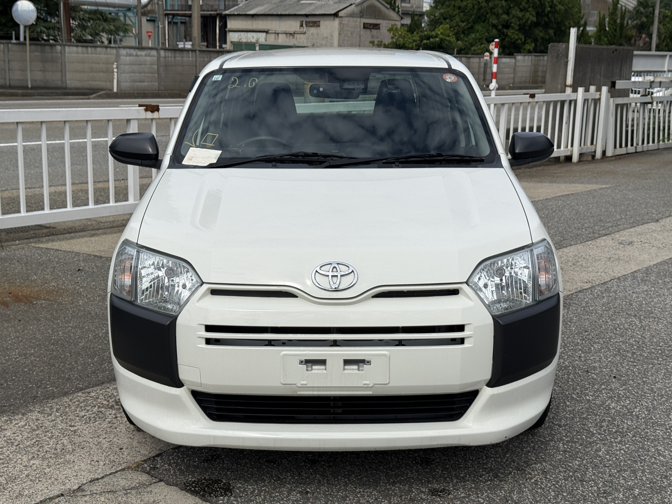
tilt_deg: -11.8
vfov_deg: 30.3
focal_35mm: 48
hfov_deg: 39.7
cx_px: 336
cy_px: 252
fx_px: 932
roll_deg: -1.6
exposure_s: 1/11364
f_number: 1.78
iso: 80
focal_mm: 6.76
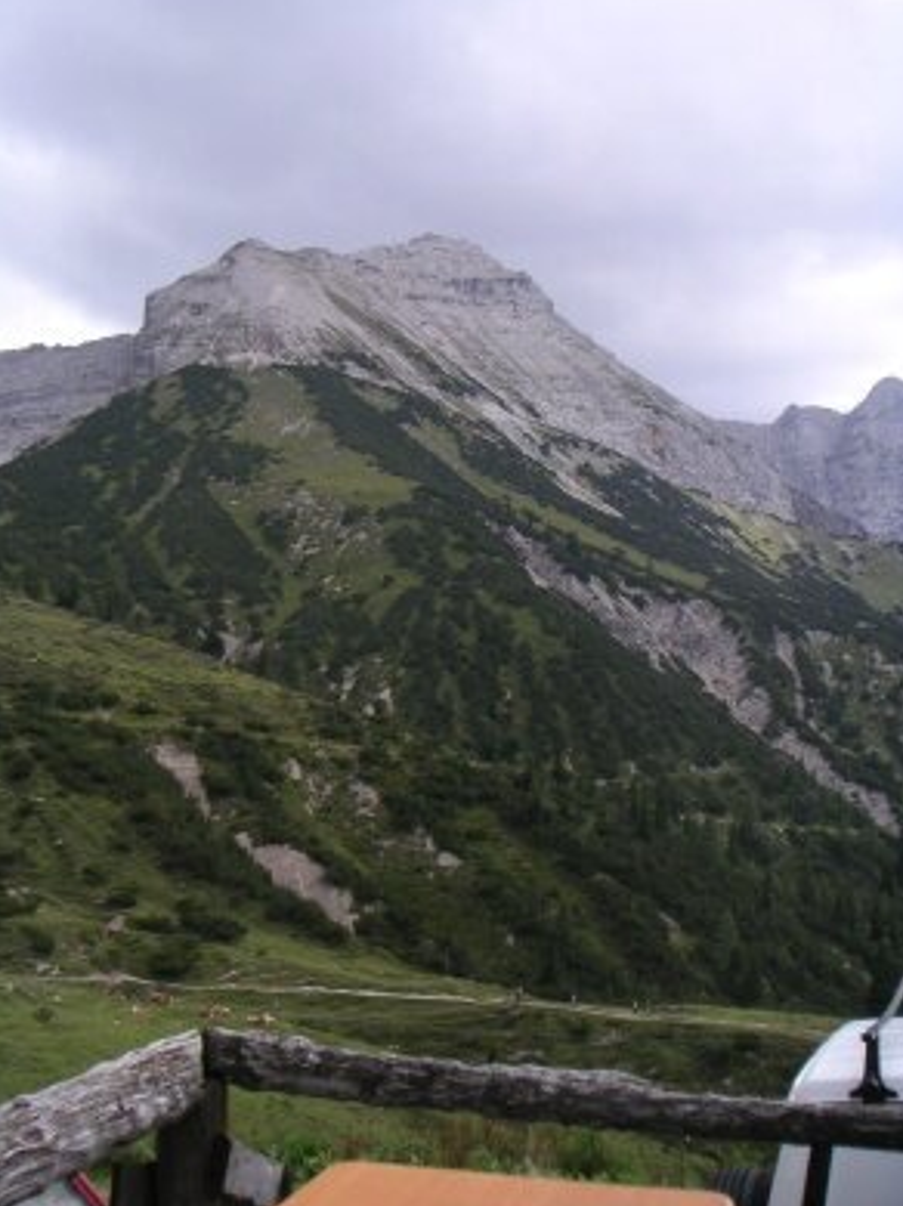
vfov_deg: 47.9
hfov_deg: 36.8
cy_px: 600
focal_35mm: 39
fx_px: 1358
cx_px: 452
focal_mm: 6
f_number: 2.8
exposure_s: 1/500
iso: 50
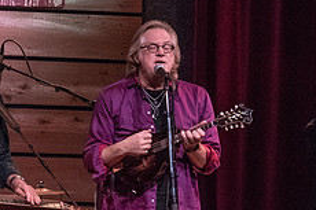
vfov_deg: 3.1
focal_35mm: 449
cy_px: 124
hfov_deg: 4.6
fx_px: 3938
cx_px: 113
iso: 6400
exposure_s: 1/125
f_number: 8
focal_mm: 178
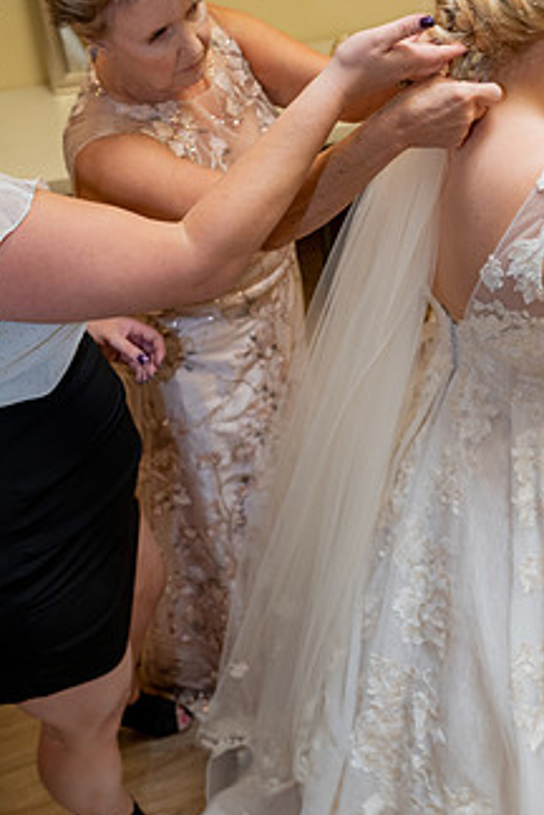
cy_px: 387
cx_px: 345
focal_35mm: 43
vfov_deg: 45.4
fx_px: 975
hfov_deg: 31.0
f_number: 5
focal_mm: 31
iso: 2000
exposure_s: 1/200
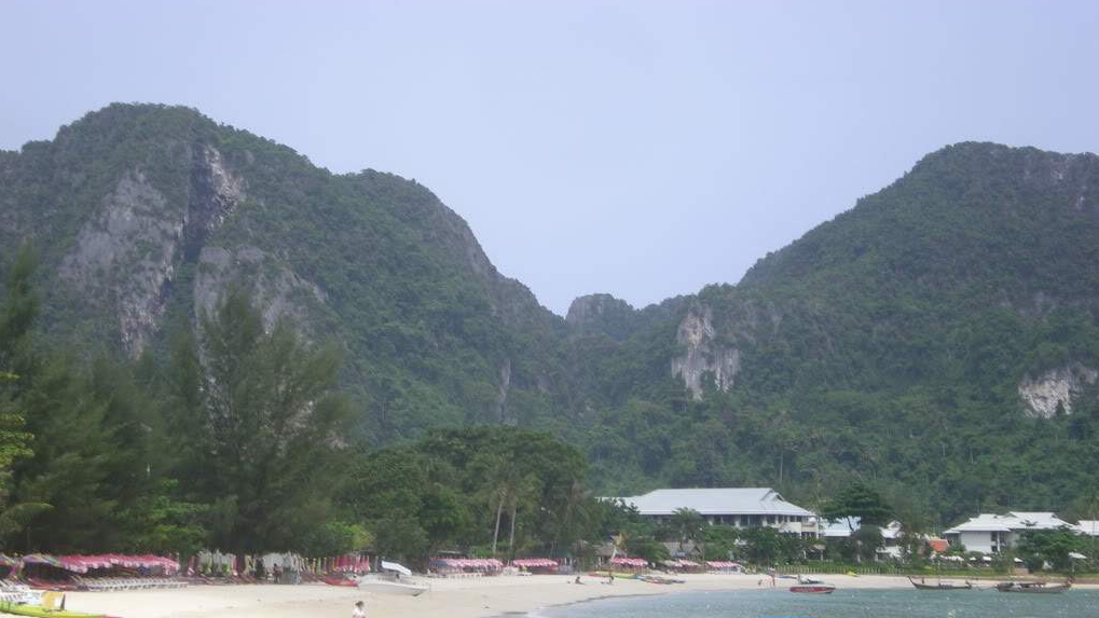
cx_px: 550
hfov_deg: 26.2
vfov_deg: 14.9
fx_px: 2360
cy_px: 402
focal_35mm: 81
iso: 50
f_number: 6.5
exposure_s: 1/186
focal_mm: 12.3
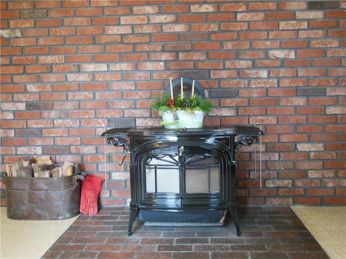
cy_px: 130
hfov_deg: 47.9
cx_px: 173
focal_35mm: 39
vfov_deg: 36.8
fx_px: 390
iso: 400
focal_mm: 6.9
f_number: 4.1
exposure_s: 1/5
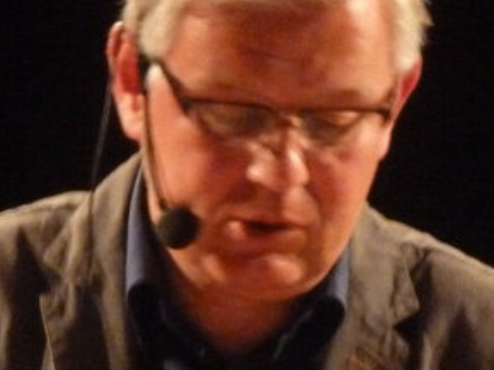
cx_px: 307
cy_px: 384
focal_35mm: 998
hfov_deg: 2.0
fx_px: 14231
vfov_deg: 1.5
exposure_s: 1/8
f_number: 4.9
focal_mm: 49.2
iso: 800
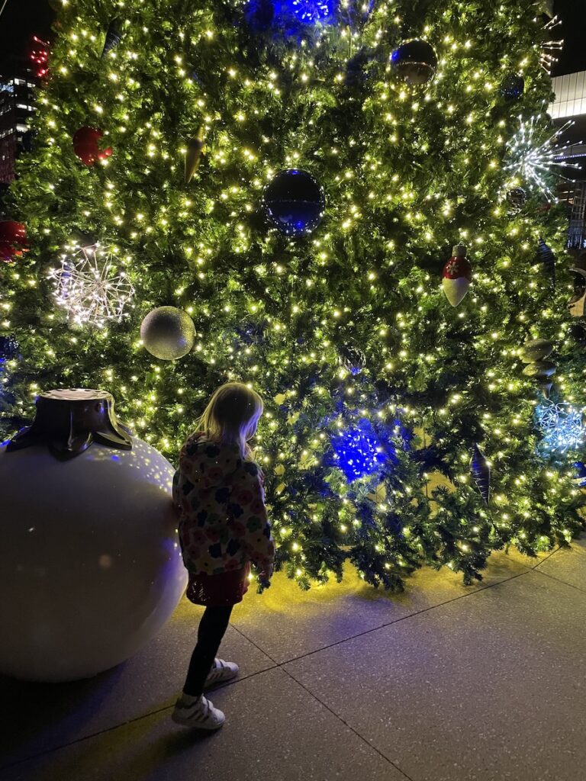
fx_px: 587
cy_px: 390
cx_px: 293
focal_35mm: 26
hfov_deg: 53.1
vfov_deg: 67.3
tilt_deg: -11.0
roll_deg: -1.2
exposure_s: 1/40
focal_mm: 4.2
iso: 400
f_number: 1.6
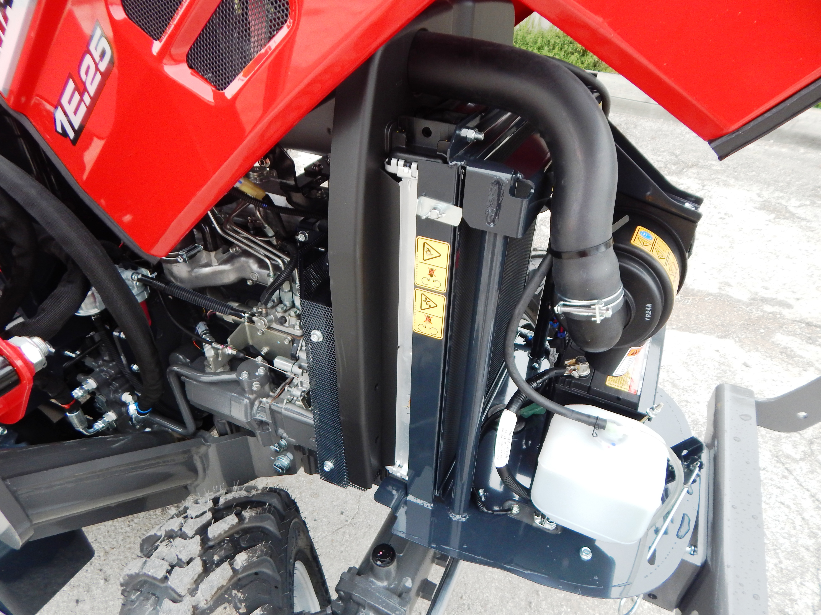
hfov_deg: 76.4
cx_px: 410
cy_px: 308
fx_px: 522
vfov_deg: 61.1
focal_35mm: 22
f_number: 3
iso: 180
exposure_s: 1/30
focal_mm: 4
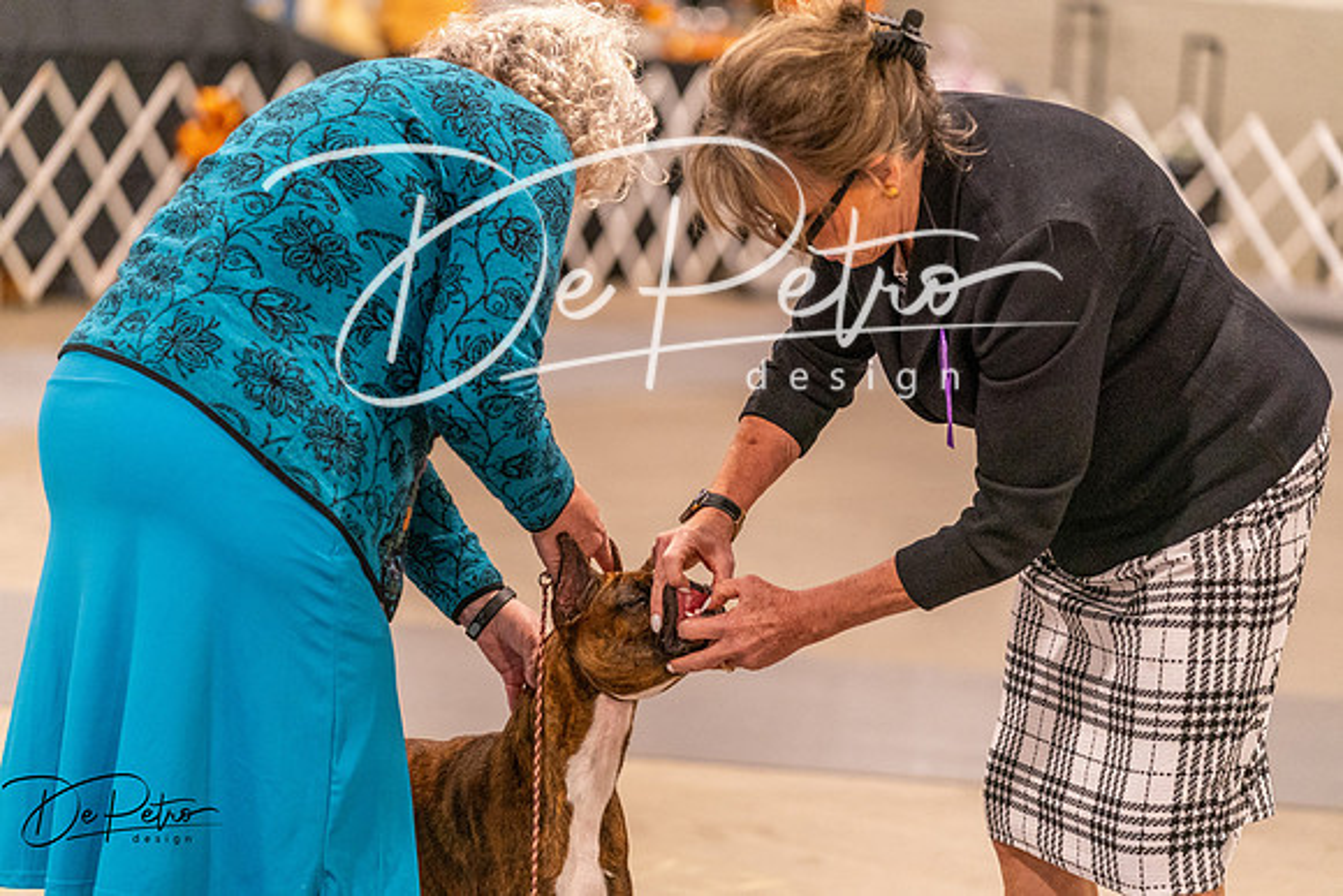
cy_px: 448
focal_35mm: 133
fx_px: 4963
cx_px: 672
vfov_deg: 10.3
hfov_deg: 15.4
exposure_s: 1/250
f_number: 3.2
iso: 6400
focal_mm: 133
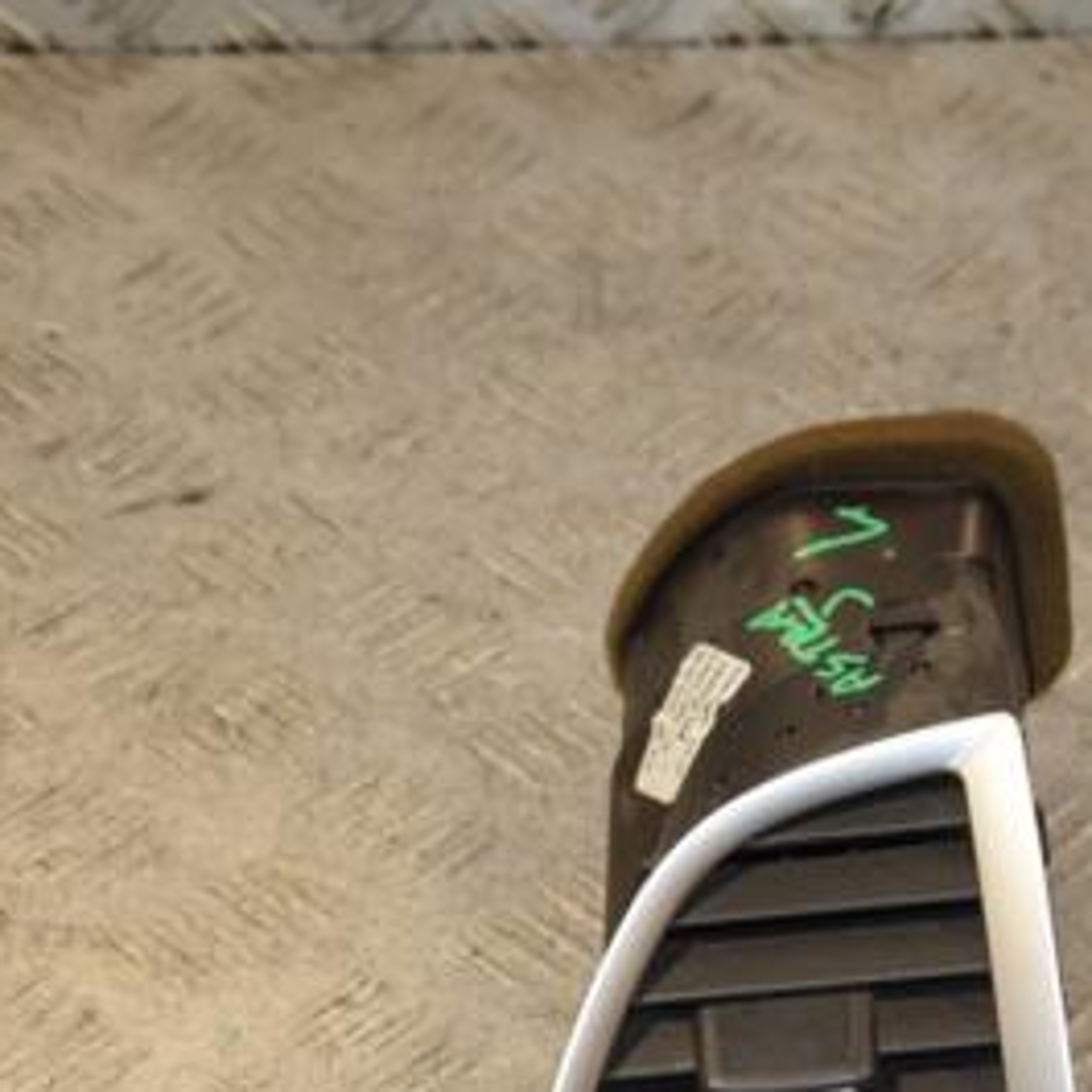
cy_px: 816
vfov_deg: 13.4
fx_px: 4638
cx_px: 725
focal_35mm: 130
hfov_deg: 13.4
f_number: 5.6
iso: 800
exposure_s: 1/200
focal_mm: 45
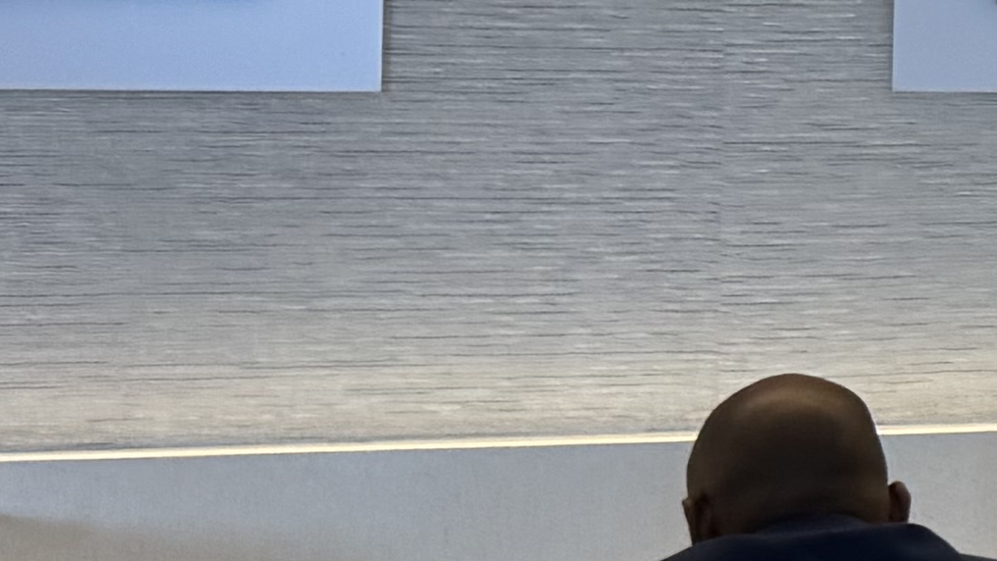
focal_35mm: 147
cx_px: 2478
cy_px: 14
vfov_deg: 8.2
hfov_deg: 11.7
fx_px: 3887
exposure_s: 1/120
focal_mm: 6.76
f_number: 1.78
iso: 100
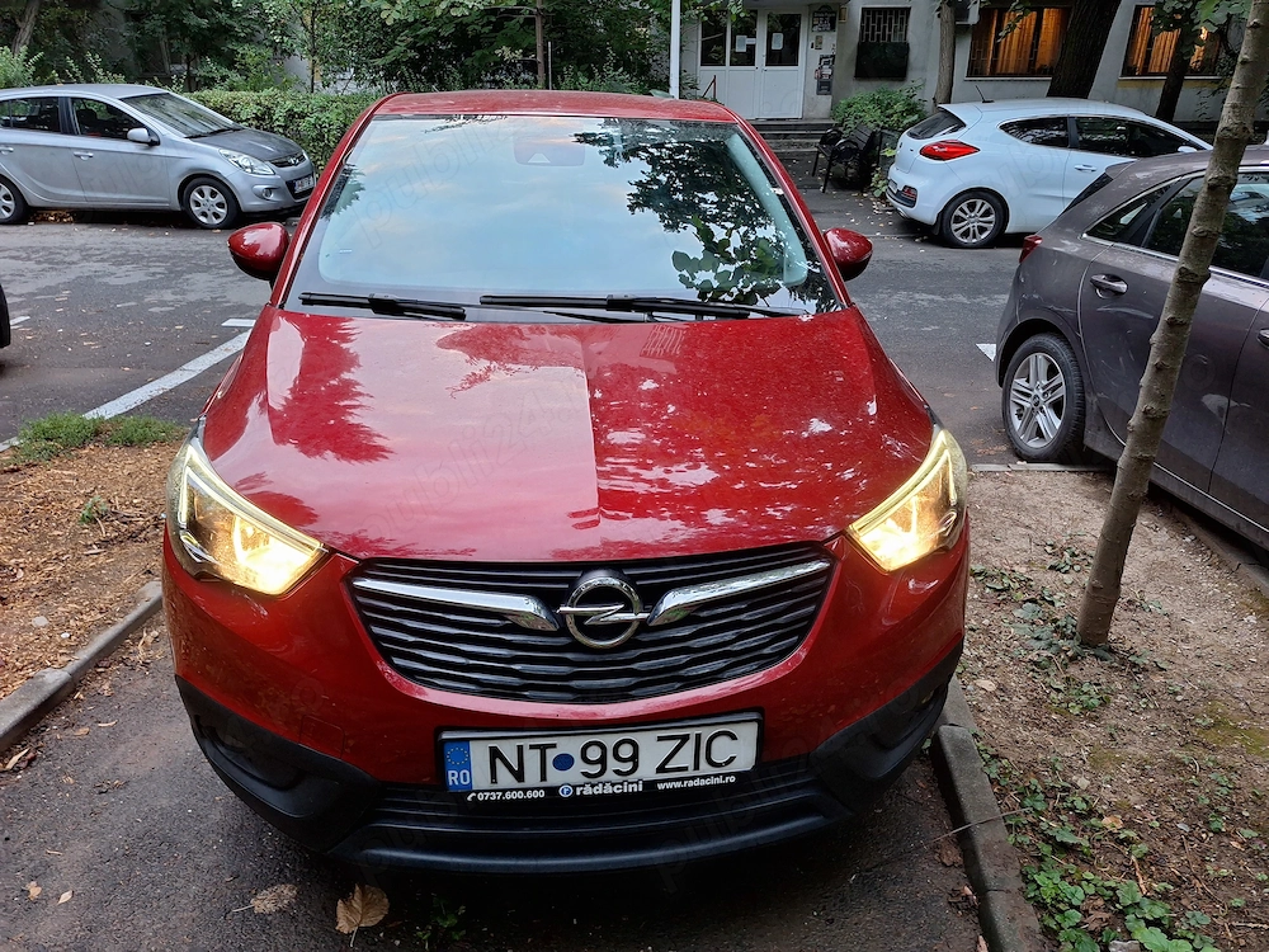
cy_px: 476
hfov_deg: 73.9
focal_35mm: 23
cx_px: 634
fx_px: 843
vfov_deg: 58.9
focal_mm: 5.54
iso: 250
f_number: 1.8
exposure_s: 1/50
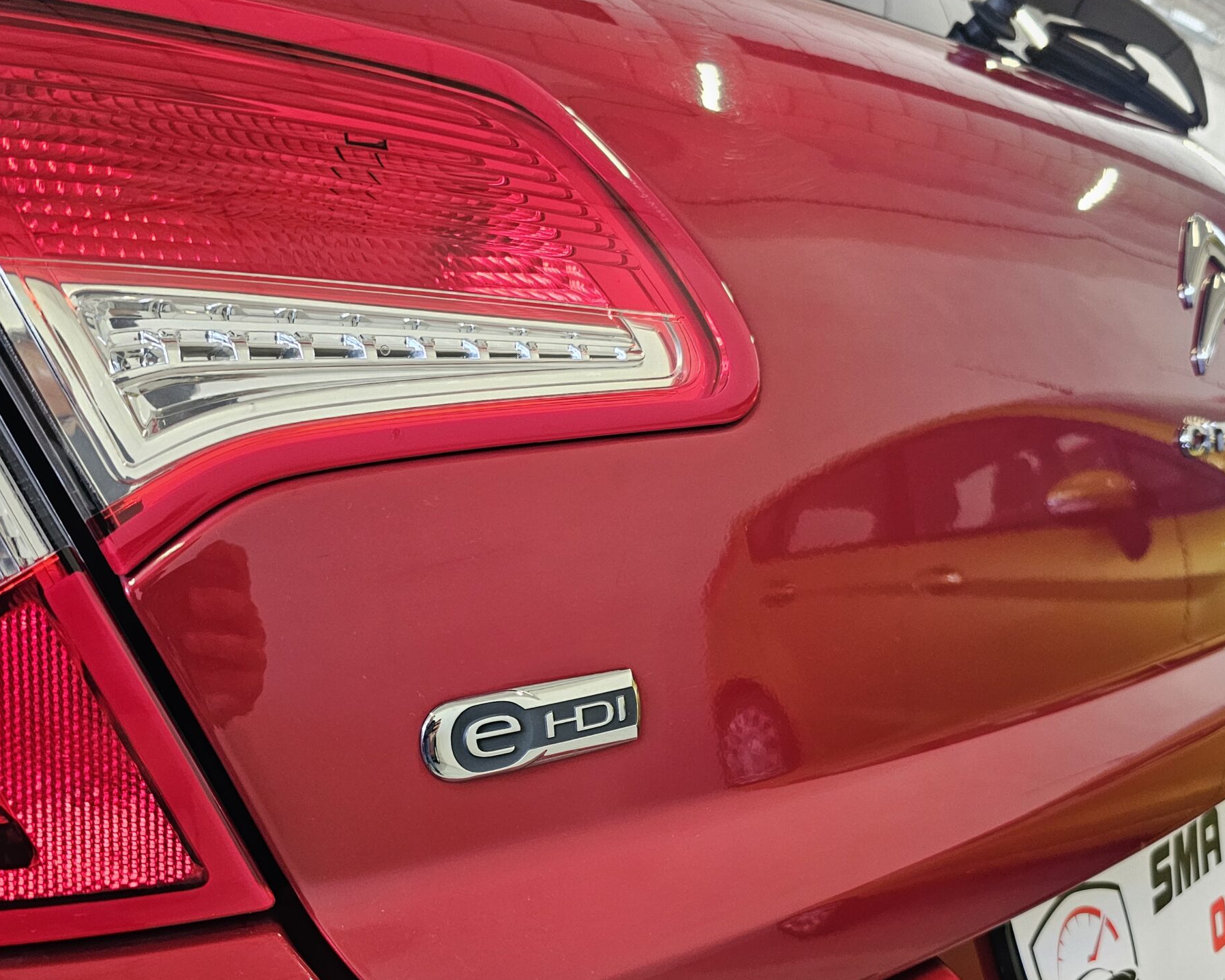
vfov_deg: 45.2
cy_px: 638
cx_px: 574
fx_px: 1160
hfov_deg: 55.6
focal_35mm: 32
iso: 640
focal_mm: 6.3
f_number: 1.7
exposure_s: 1/60
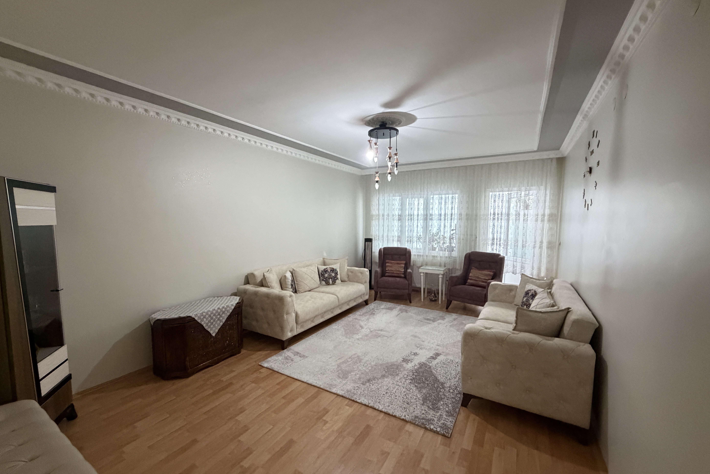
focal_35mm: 15
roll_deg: -0.2
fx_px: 296
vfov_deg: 77.3
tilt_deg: -4.5
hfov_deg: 100.4
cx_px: 345
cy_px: 248
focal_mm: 2.22
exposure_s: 1/50
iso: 640
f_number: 2.2
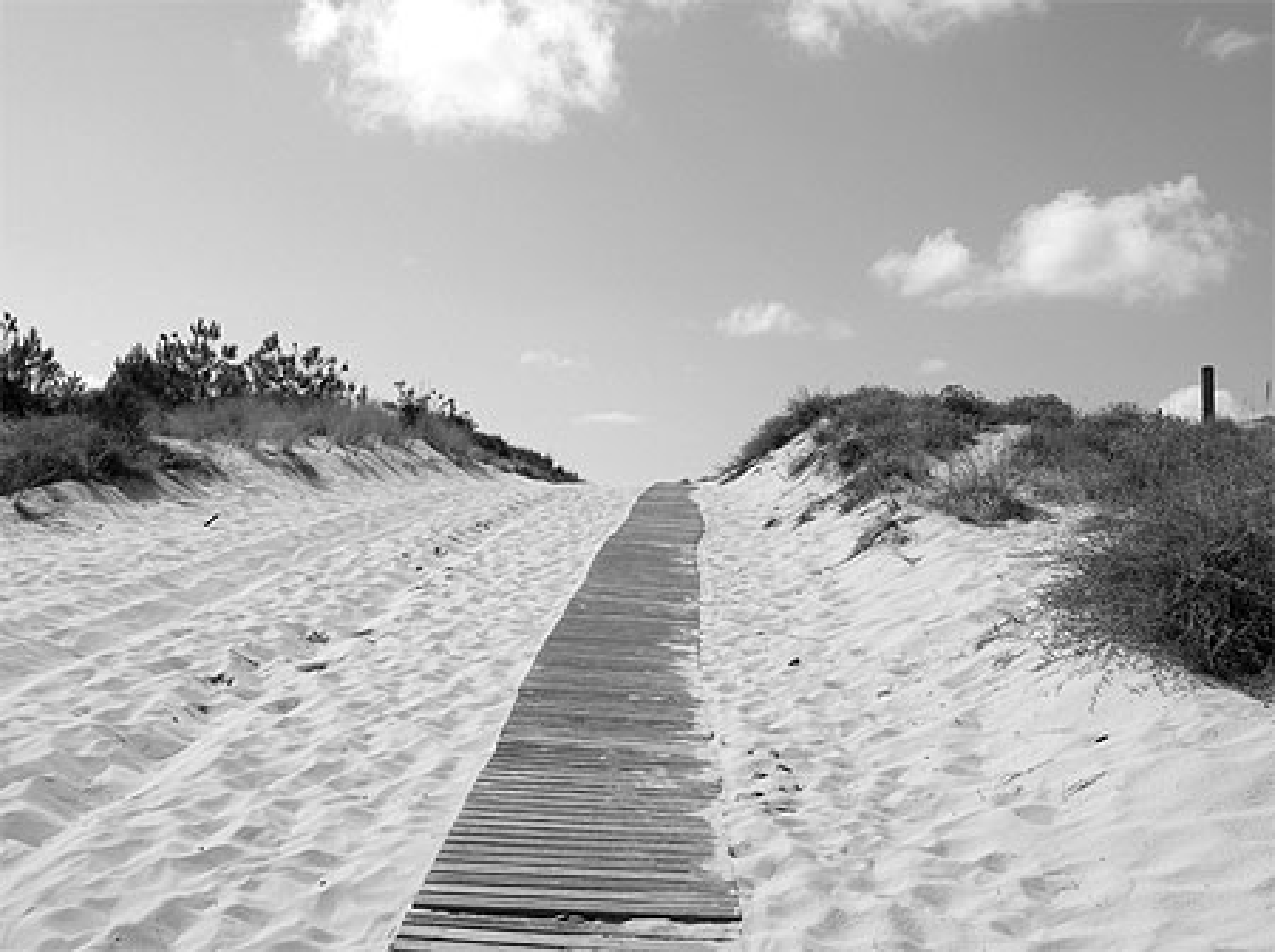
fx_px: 1545
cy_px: 476
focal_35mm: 42
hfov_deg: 44.9
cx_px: 638
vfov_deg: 34.3
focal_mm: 7.4
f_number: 7.1
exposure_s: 1/352
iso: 64
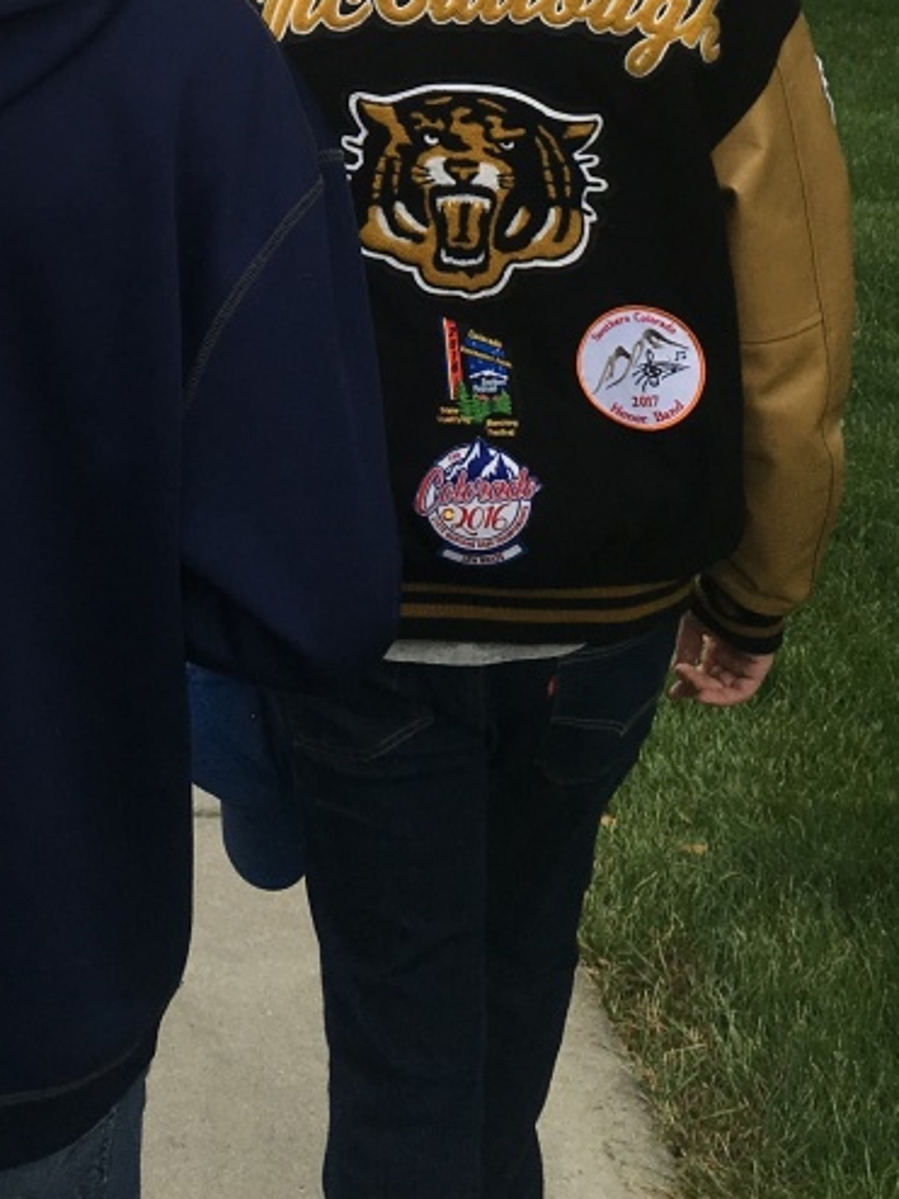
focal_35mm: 80
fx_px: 2771
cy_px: -268
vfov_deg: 22.4
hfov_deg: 18.1
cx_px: 46
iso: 25
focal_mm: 4.15
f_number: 2.2
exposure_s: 1/601
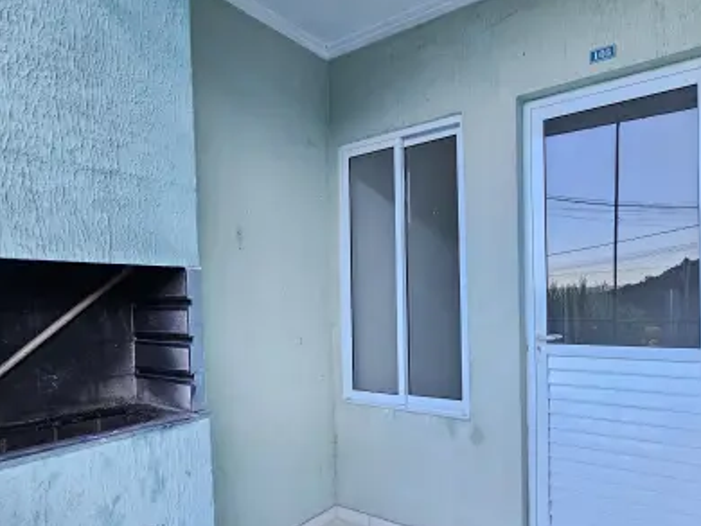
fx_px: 405
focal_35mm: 20
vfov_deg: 65.7
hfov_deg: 79.4
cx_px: 460
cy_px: 303
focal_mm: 2.2
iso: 125
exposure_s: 1/100
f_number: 2.2
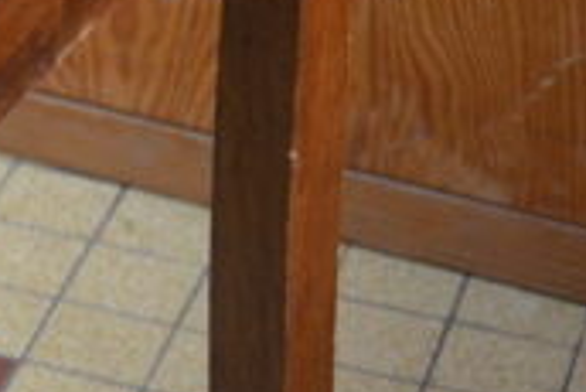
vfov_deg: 6.6
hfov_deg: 9.5
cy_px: -631
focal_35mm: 197
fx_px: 3209
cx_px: -702
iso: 1250
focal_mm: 22
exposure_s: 1/30
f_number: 3.8
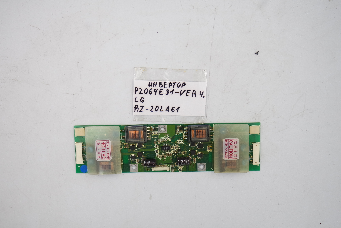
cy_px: 114
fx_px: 483
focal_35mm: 51
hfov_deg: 38.9
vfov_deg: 26.5
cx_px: 170
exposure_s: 1/125
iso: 160
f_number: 5.6
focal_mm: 19
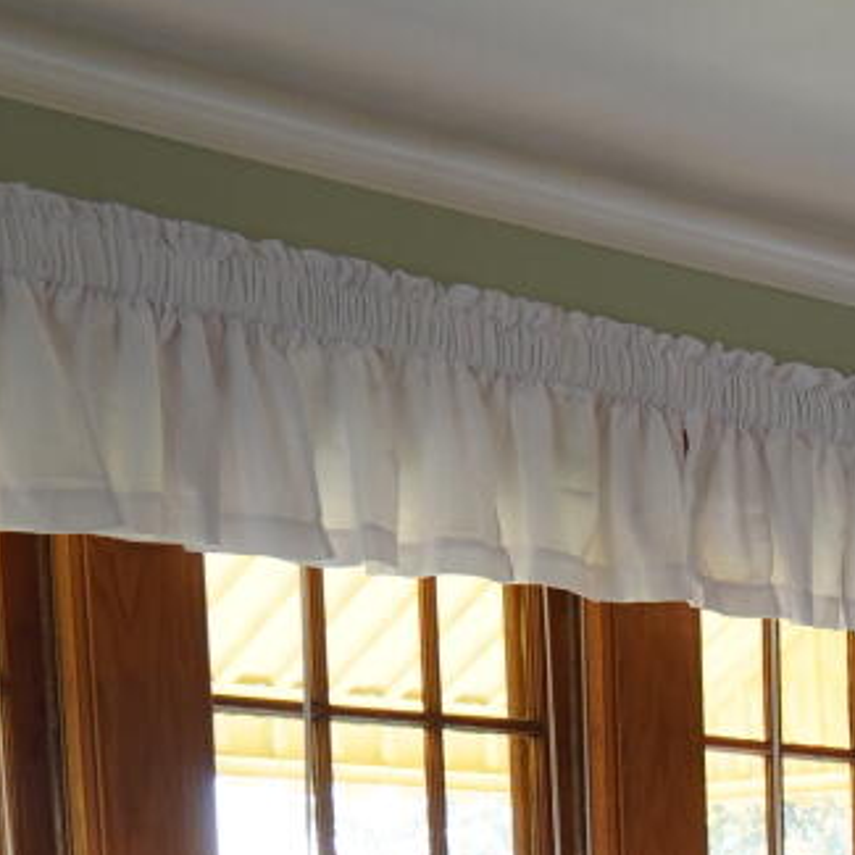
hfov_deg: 15.7
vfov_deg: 16.2
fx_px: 2627
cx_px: 1550
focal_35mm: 94
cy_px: 1425
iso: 160
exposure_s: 1/60
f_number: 4
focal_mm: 12
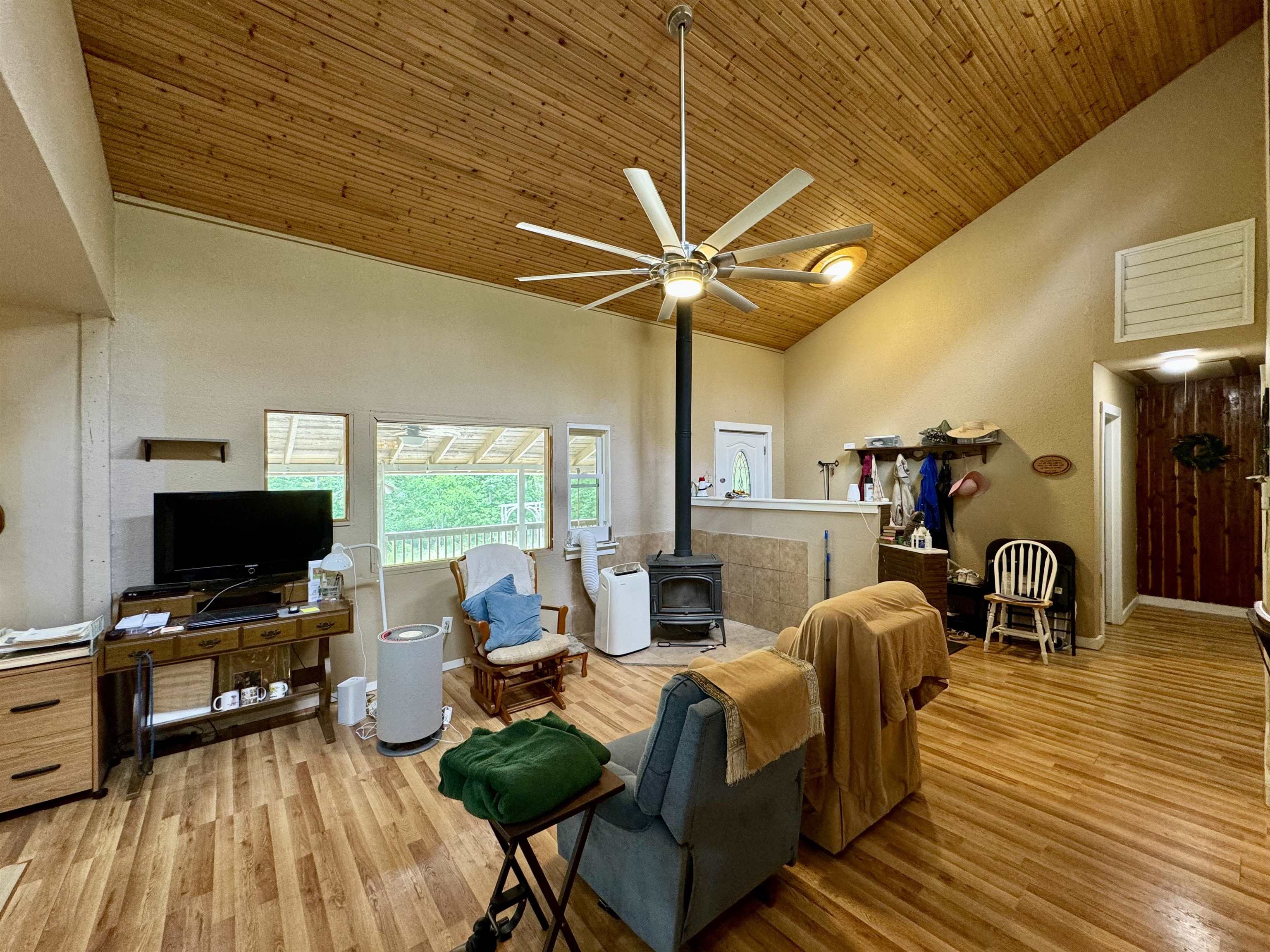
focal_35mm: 14
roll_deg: +0.3
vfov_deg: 85.7
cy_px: 476
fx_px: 514
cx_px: 635
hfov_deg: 102.1
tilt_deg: -0.6
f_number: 2.2
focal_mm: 2.22
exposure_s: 1/60
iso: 160
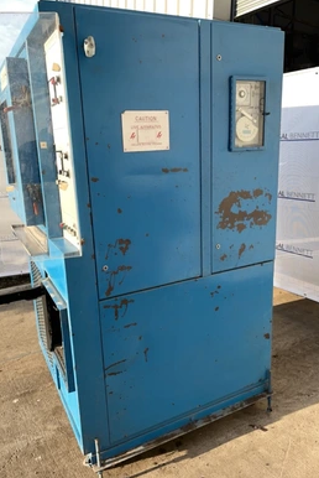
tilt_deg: -11.5
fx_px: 371
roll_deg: -0.8
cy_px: 232
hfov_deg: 46.5
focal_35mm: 28
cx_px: 162
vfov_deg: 65.4
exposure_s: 1/816
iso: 40
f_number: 1.6
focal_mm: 5.1
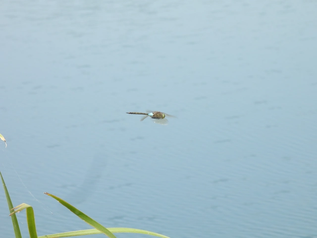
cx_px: 158
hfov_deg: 6.6
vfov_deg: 5.0
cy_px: 119
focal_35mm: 300
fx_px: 2747
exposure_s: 1/320
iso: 100
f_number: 6.3
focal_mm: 53.5
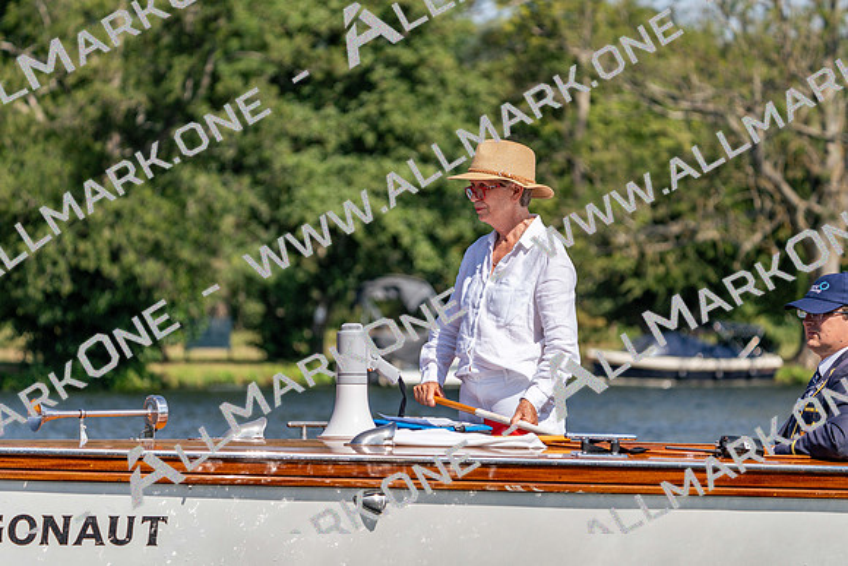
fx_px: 4712
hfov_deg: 10.3
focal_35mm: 200
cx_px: 424
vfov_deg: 6.9
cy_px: 283
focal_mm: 200
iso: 200
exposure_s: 1/2000
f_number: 5.6
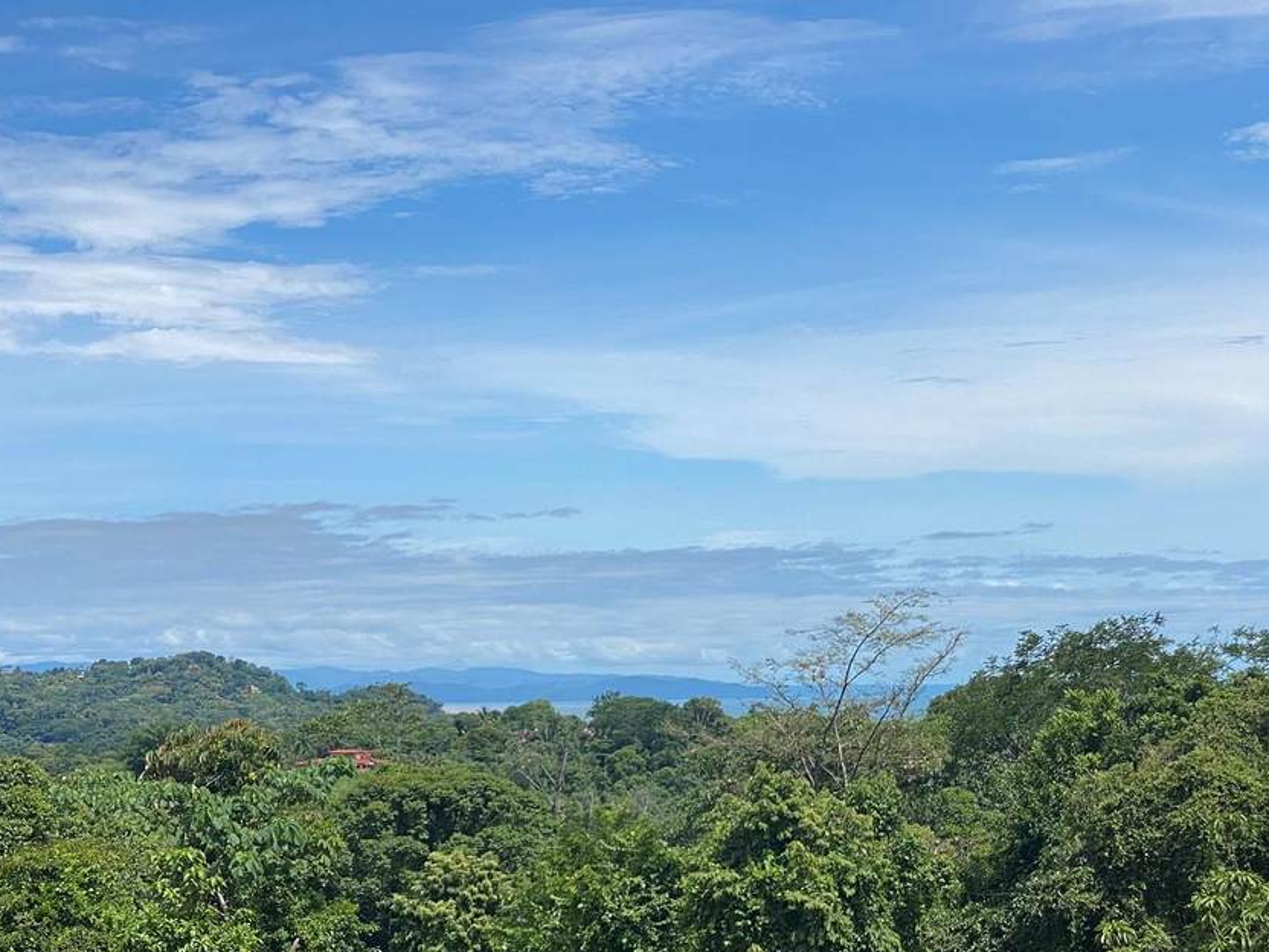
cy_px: 633
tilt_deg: +0.6
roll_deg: +1.4
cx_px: 737
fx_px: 2933
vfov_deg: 18.4
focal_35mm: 80
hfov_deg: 24.4
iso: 20
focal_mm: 6
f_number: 2
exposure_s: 1/1916
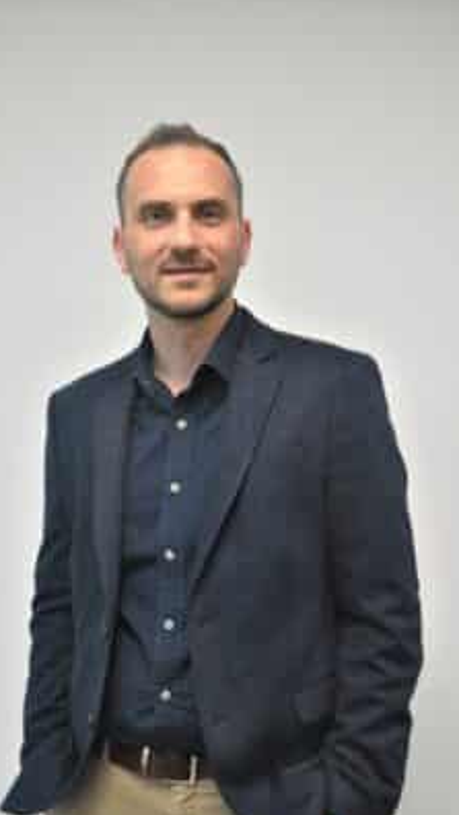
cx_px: 200
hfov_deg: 27.7
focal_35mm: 43
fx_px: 930
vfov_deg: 47.3
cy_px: 451
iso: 800
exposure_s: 1/60
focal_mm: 24
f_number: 4
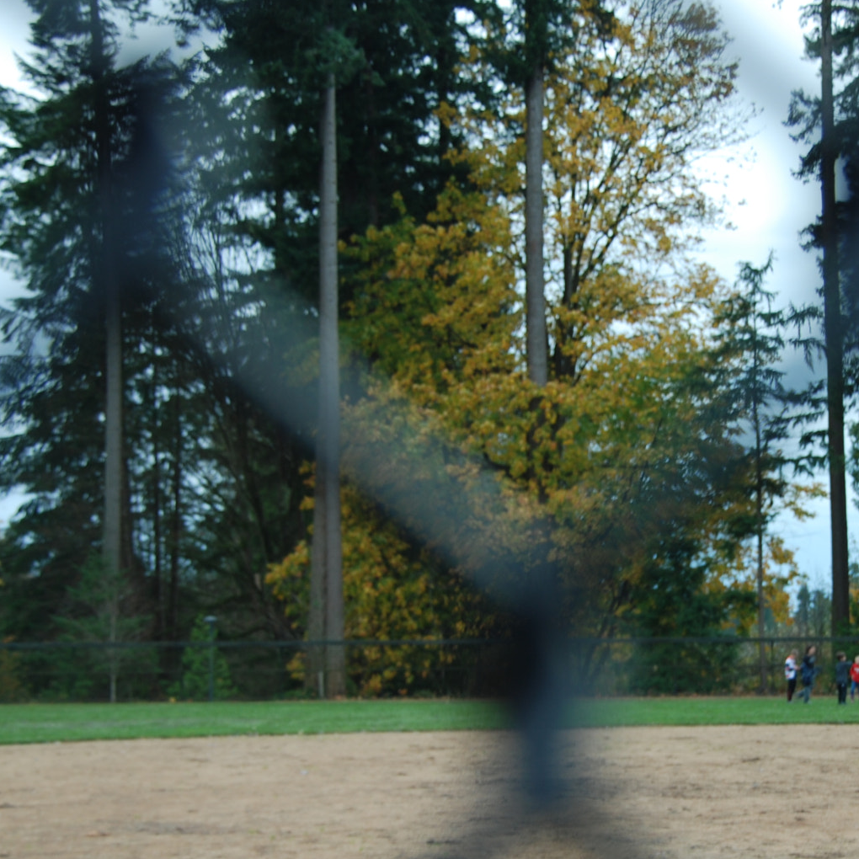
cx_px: 713
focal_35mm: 82
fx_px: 2302
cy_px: 542
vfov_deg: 21.1
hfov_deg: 20.8
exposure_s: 1/13
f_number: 4.2
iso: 100
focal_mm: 32
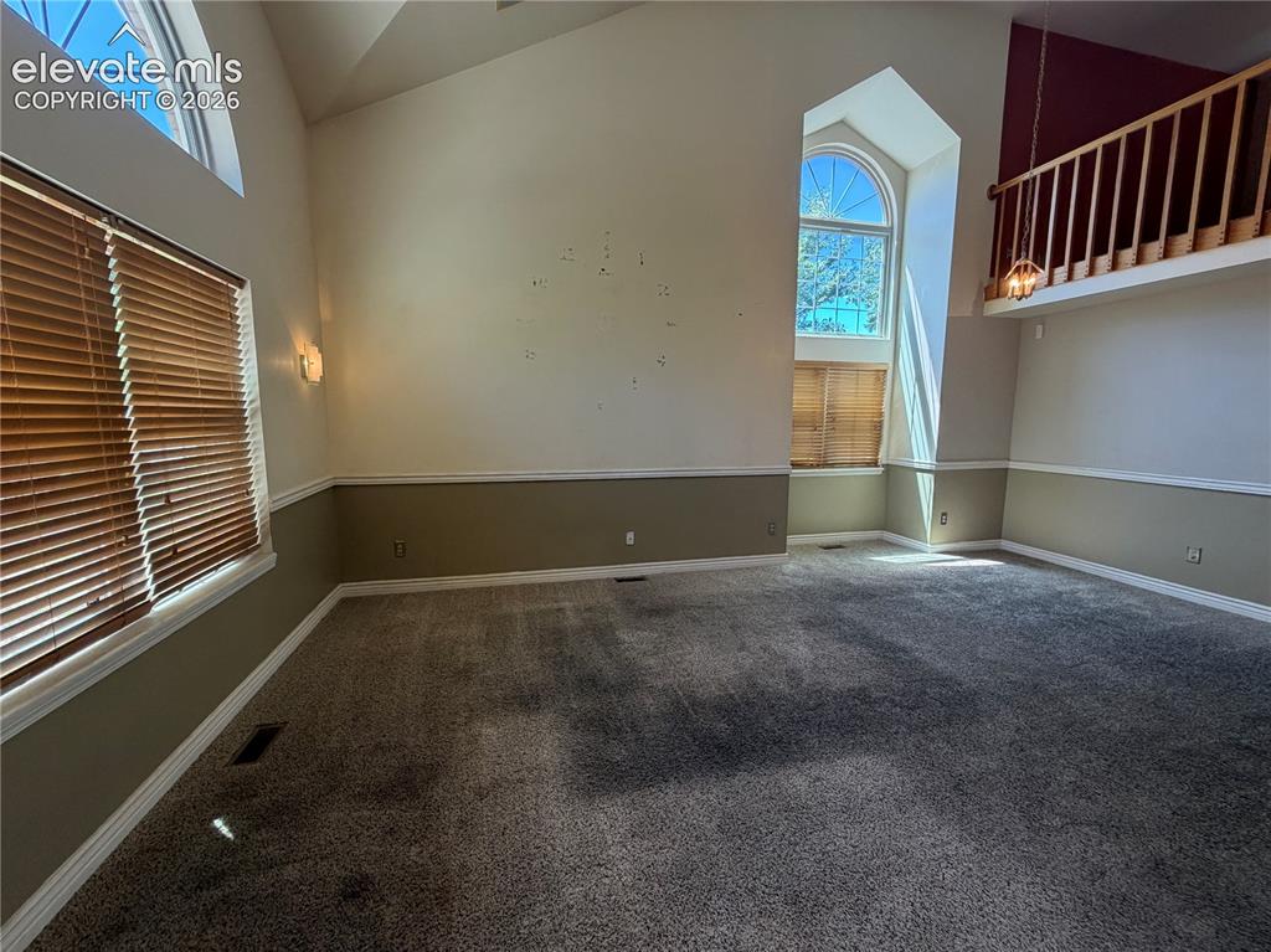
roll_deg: +0.0
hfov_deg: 102.1
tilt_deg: -7.8
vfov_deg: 85.6
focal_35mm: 14
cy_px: 476
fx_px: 514
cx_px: 636
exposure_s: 1/120
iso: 200
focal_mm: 2.22
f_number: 2.2
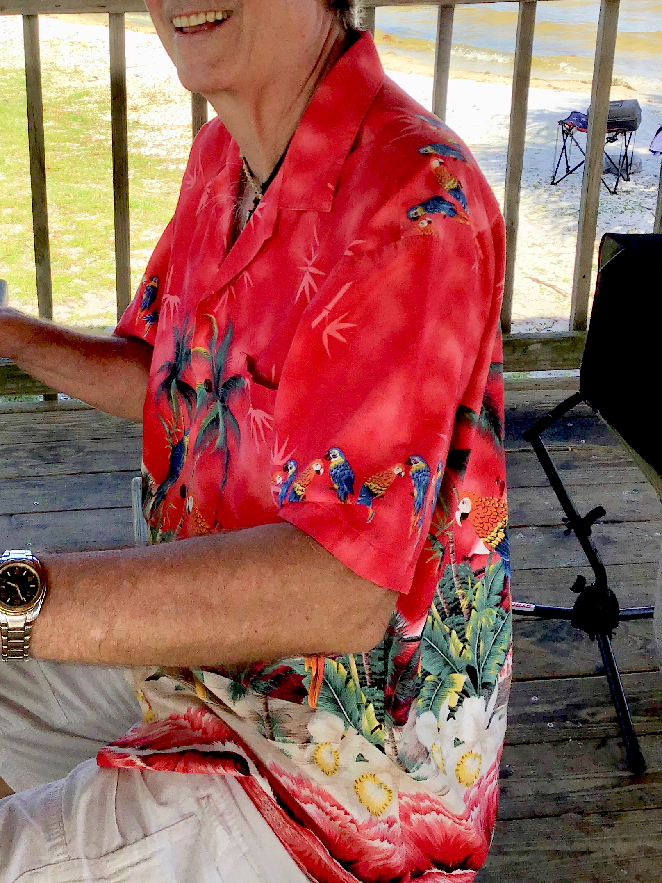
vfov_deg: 39.4
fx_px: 1198
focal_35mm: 47
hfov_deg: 30.4
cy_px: 221
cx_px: 166
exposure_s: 1/747
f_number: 2.4
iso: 25
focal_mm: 3.3
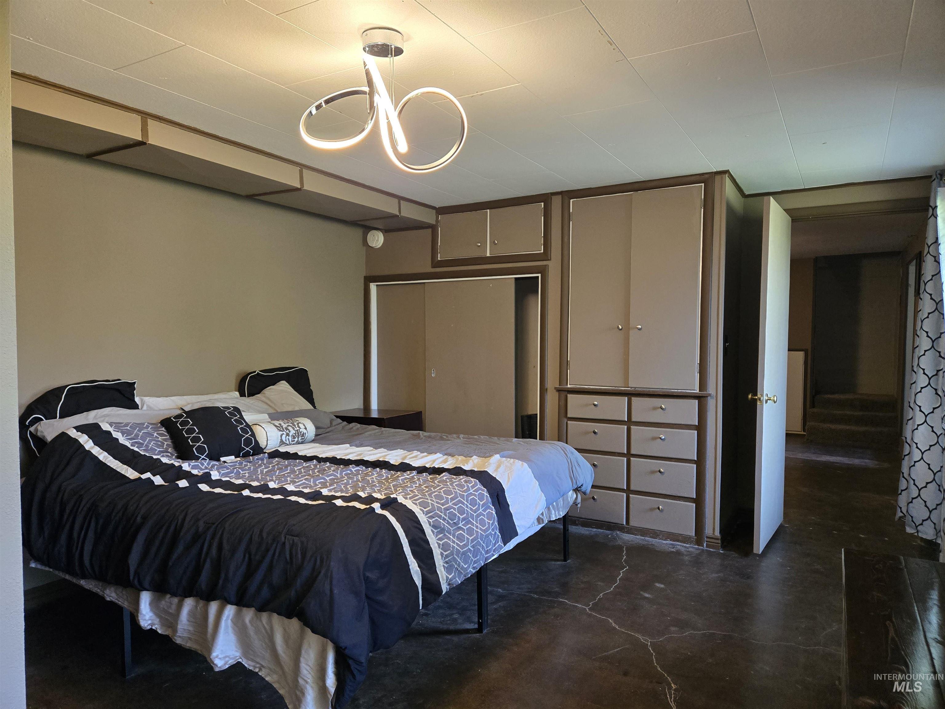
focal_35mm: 23
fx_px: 628
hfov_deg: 73.9
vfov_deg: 58.9
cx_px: 472
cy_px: 354
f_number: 1.8
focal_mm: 5.4
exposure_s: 1/120
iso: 400
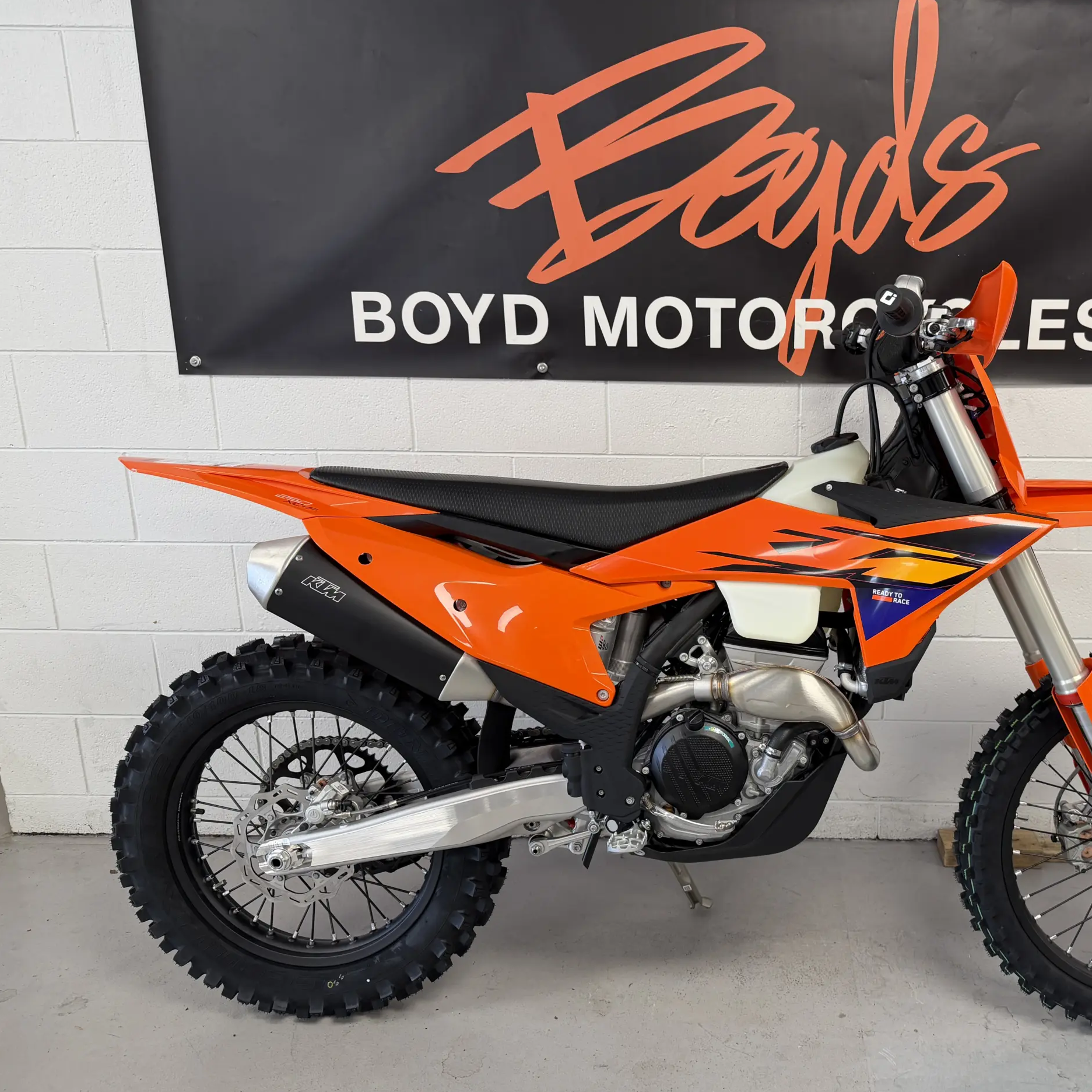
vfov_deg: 55.6
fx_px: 1035
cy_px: 538
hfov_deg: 54.3
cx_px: 745
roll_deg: -1.1
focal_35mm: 29
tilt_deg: -15.5
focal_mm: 6.76
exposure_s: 1/100
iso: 125
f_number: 1.78
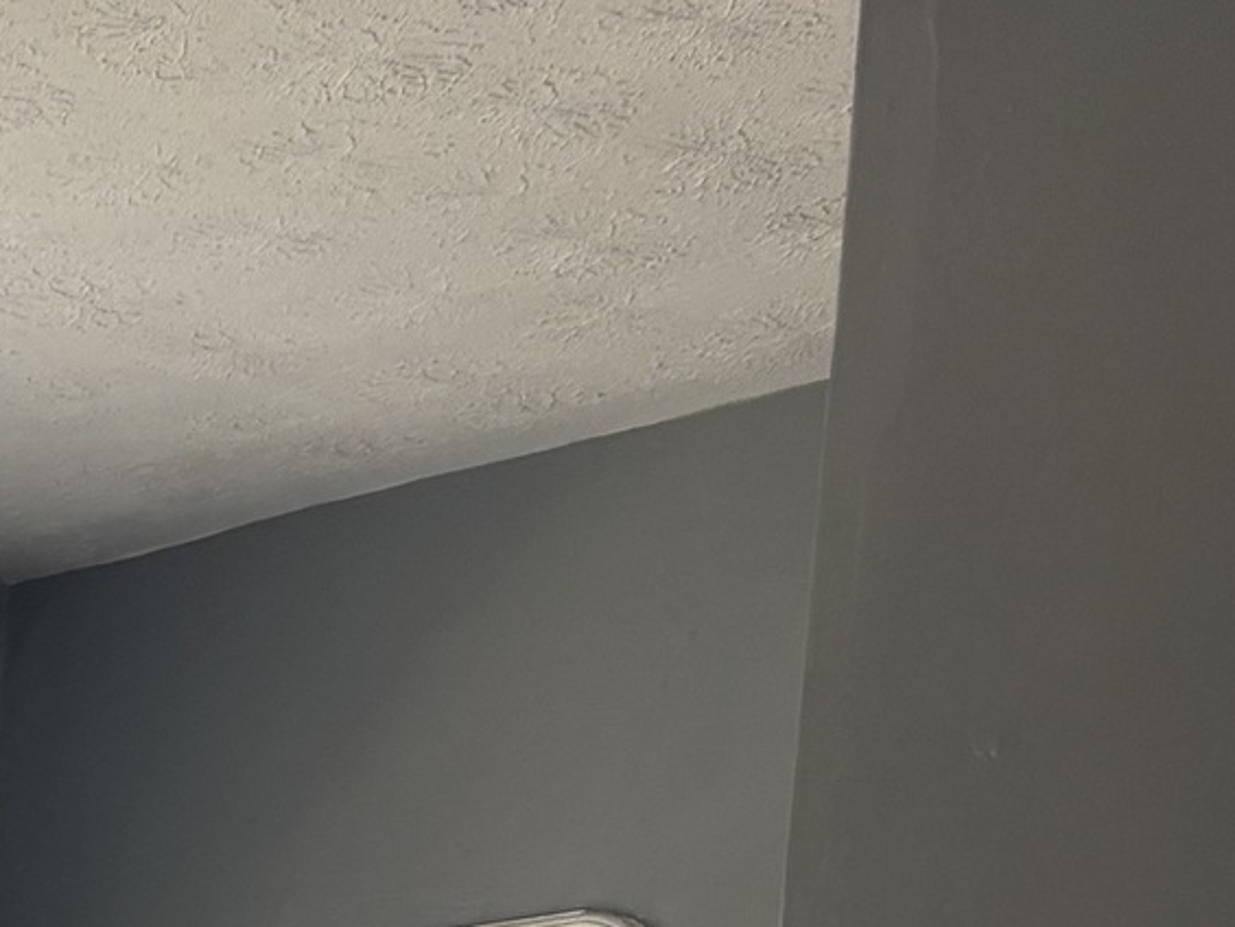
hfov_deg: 17.0
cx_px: -551
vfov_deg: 11.7
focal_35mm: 106
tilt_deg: -9.5
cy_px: 2164
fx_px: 3783
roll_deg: -3.8
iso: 64
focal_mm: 5.96
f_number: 1.6
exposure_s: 1/228
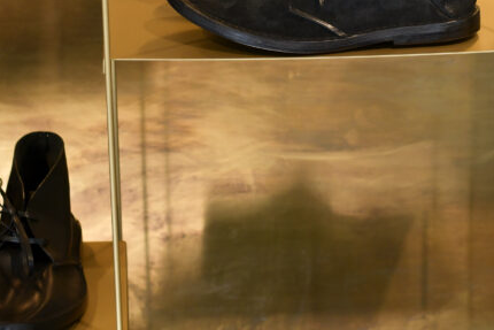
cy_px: -22
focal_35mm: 119
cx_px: 366
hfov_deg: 17.1
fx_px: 1633
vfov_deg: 11.4
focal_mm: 50
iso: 500
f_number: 4.5
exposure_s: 1/250
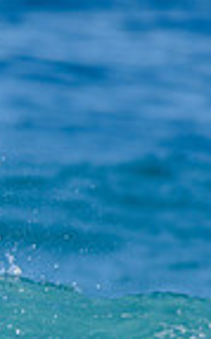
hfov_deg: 0.5
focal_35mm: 2536
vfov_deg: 0.8
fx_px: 23404
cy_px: 455
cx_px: -360
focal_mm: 500
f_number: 5.6
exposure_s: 1/2000
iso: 180
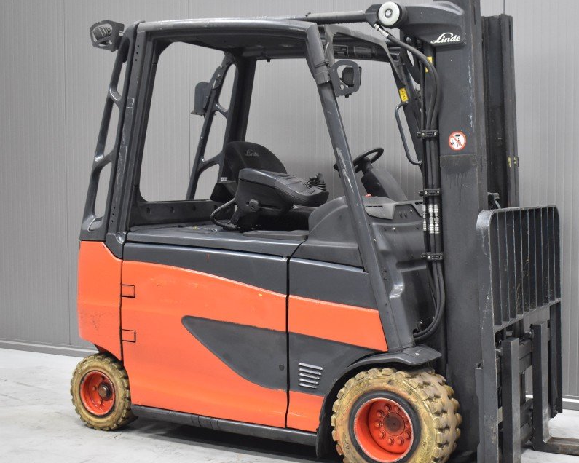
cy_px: 242
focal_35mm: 51
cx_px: 373
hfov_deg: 36.4
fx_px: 874
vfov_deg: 29.7
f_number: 4.5
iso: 1600
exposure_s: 1/40
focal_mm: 24
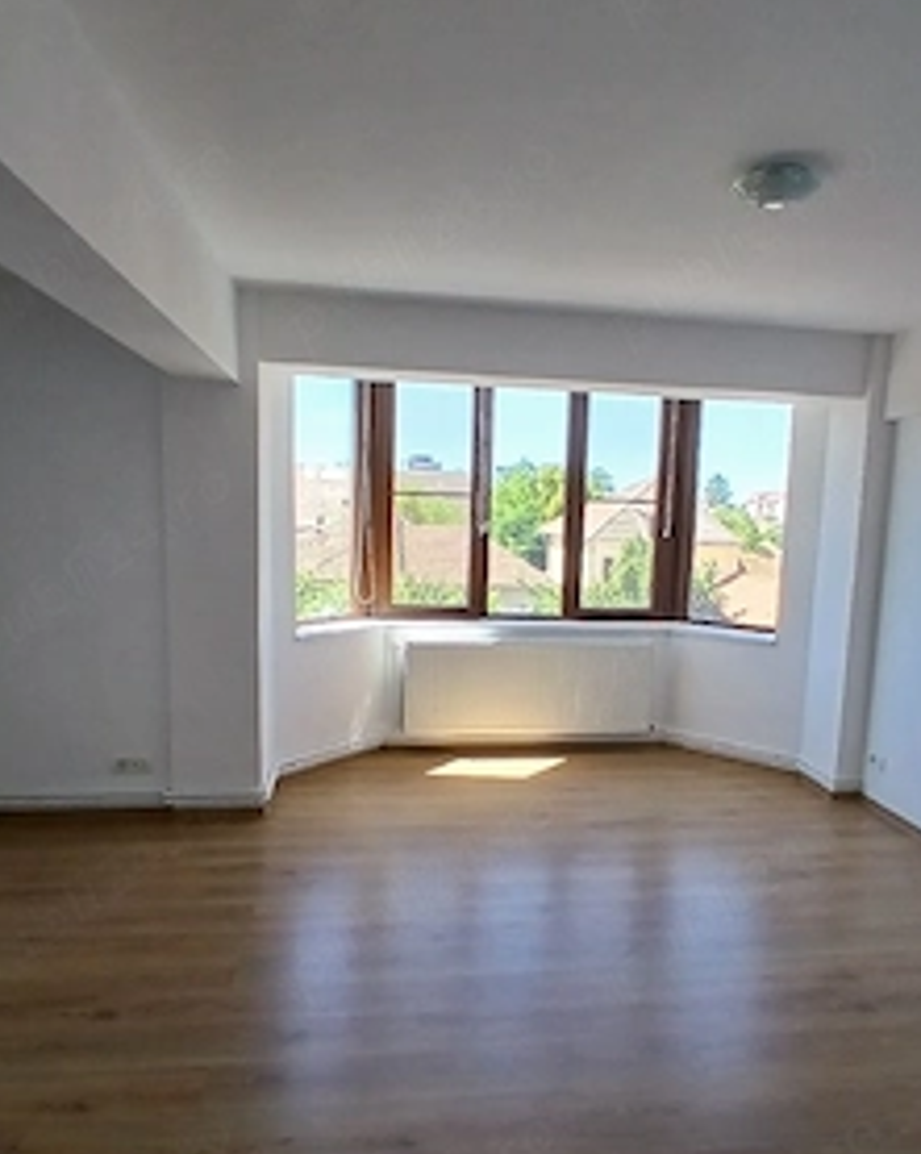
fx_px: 819
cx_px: 504
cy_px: 617
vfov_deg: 70.3
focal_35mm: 24
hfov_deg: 58.6
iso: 50
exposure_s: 1/100
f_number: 2.2
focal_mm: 1.4
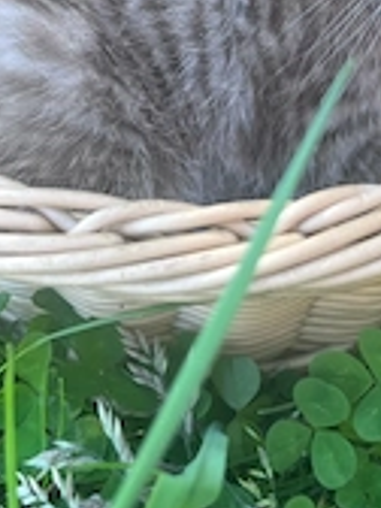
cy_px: 33
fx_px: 910
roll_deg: -2.4
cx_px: 181
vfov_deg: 29.6
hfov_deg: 23.6
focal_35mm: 62
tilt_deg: -42.8
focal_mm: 5.1
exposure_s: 1/184
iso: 40
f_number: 1.6
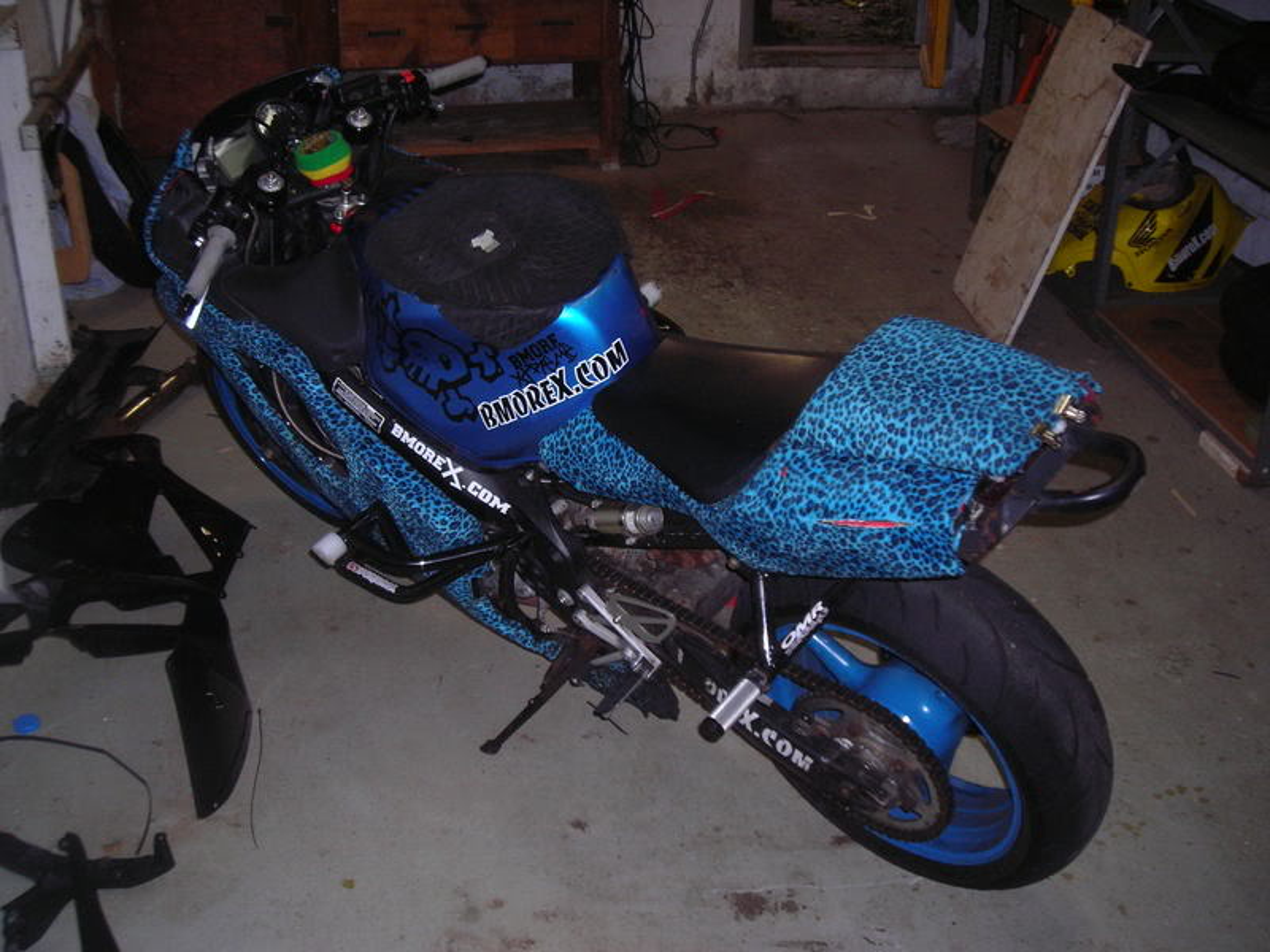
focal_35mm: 38
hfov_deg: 49.0
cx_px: 635
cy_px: 476
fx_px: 1394
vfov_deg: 37.7
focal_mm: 6.3
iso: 127
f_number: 3.2
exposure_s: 1/60.1
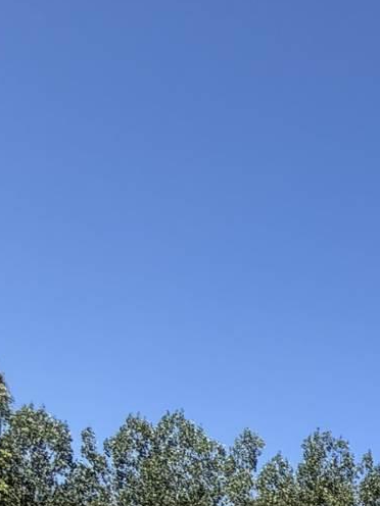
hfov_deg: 15.4
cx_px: 855
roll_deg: -1.0
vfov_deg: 23.0
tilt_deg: +5.9
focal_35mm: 65
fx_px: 951
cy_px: 795
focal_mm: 2.22
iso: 32
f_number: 2.2
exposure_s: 1/770
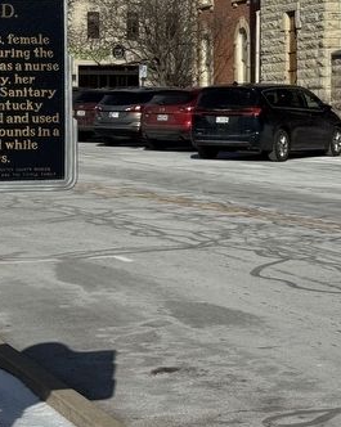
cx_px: 33
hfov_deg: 13.5
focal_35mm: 113
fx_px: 1428
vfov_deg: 17.0
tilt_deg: -1.5
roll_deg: -0.1
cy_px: 136
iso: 64
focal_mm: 6.76
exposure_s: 1/12500
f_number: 1.78
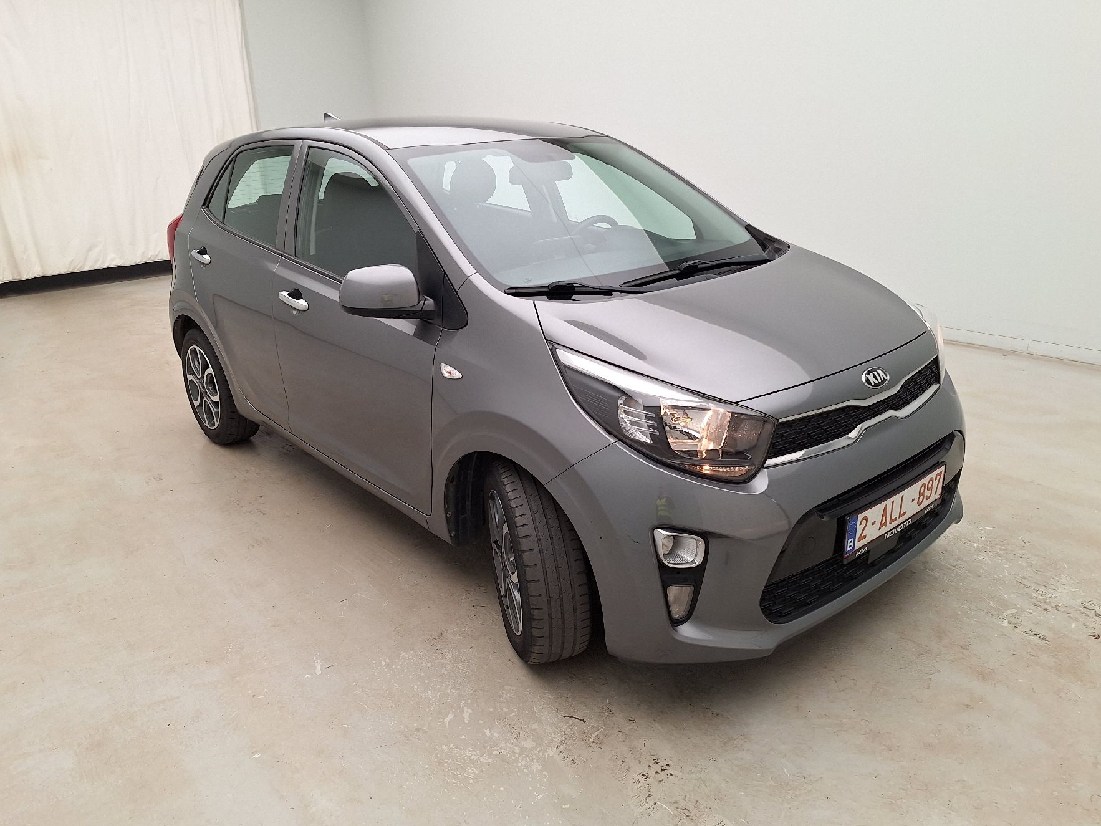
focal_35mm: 25
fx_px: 795
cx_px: 528
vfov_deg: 54.9
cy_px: 410
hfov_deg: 69.4
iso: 50
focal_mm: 5.54
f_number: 1.8
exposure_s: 1/100
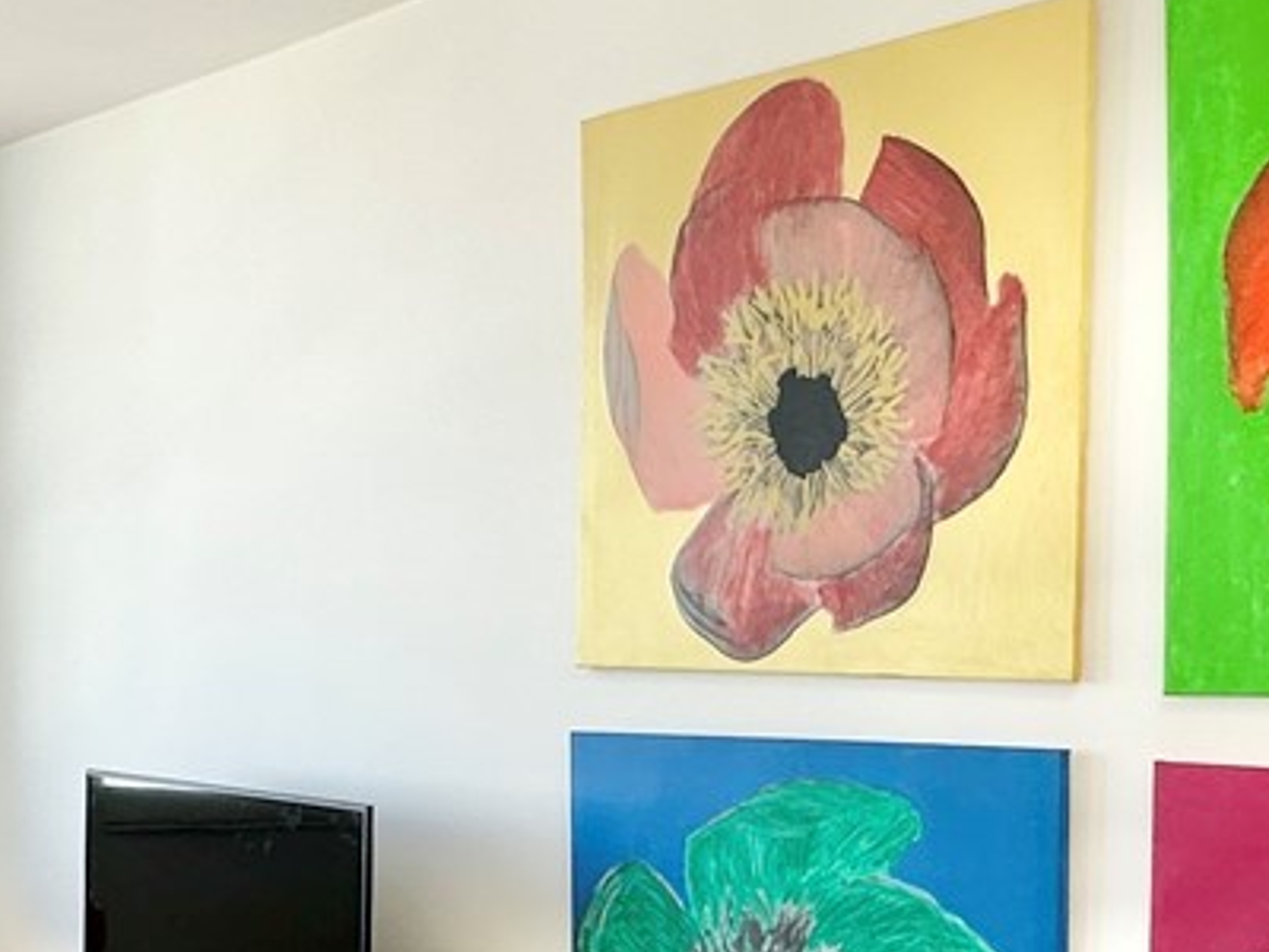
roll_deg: -0.2
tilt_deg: -2.9
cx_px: 251
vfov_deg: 25.7
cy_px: 736
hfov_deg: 33.3
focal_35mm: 56
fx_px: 2053
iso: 64
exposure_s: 1/120
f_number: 2.2
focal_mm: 2.22
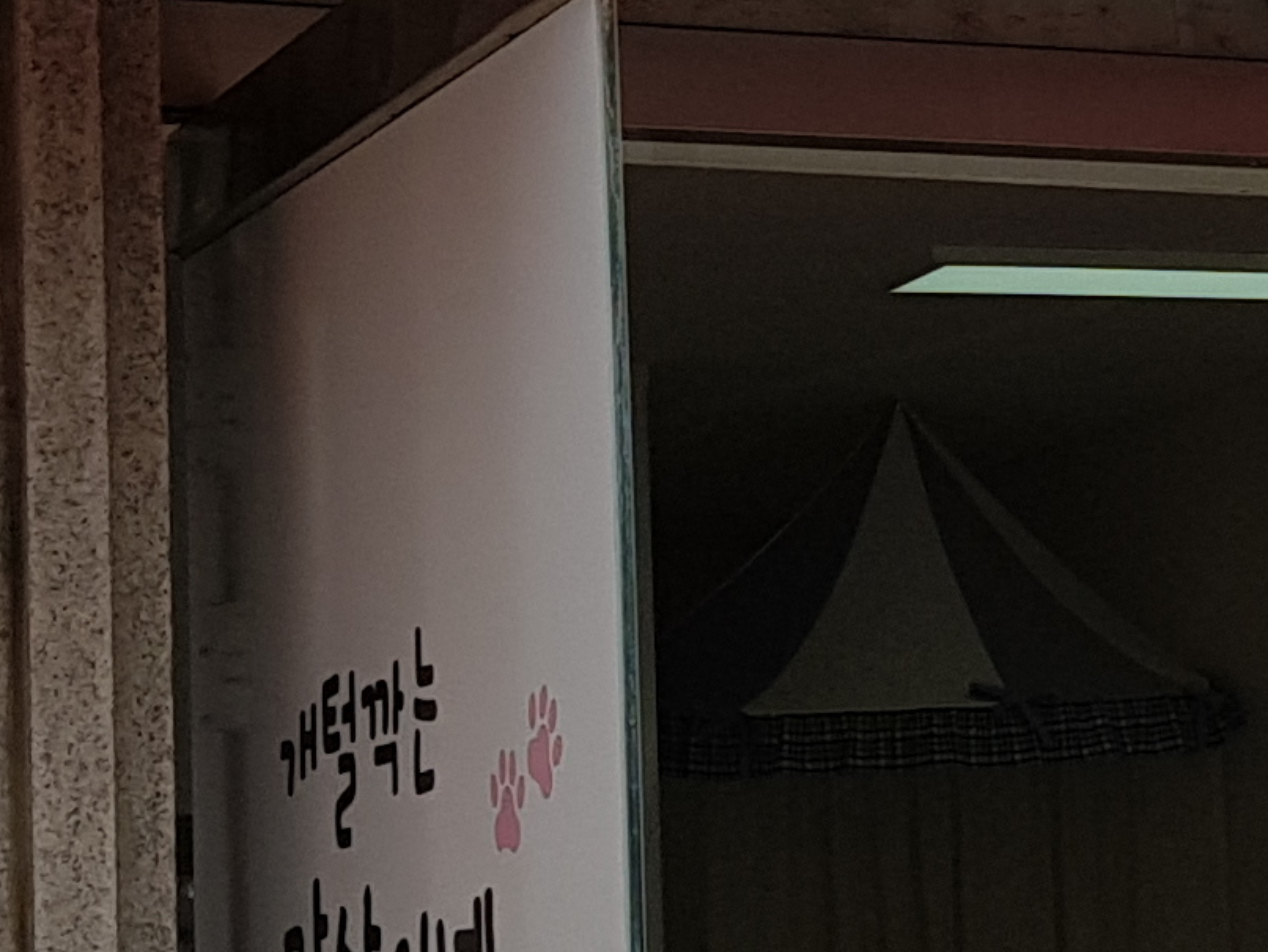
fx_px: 4763
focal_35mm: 130
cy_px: 335
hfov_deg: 14.3
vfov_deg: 11.4
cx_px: 1831
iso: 40
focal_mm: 4.3
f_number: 1.7
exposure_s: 1/2288
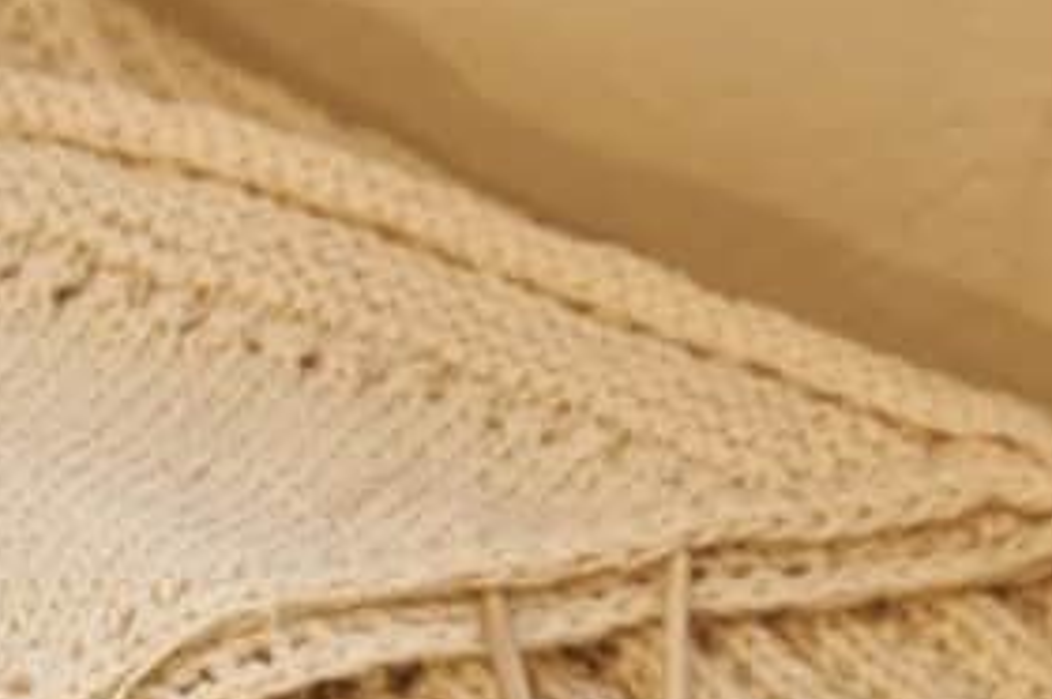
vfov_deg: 10.1
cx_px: 331
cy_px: 1257
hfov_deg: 16.0
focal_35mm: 128
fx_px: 3736
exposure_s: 1/30
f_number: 5.6
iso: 800
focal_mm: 35
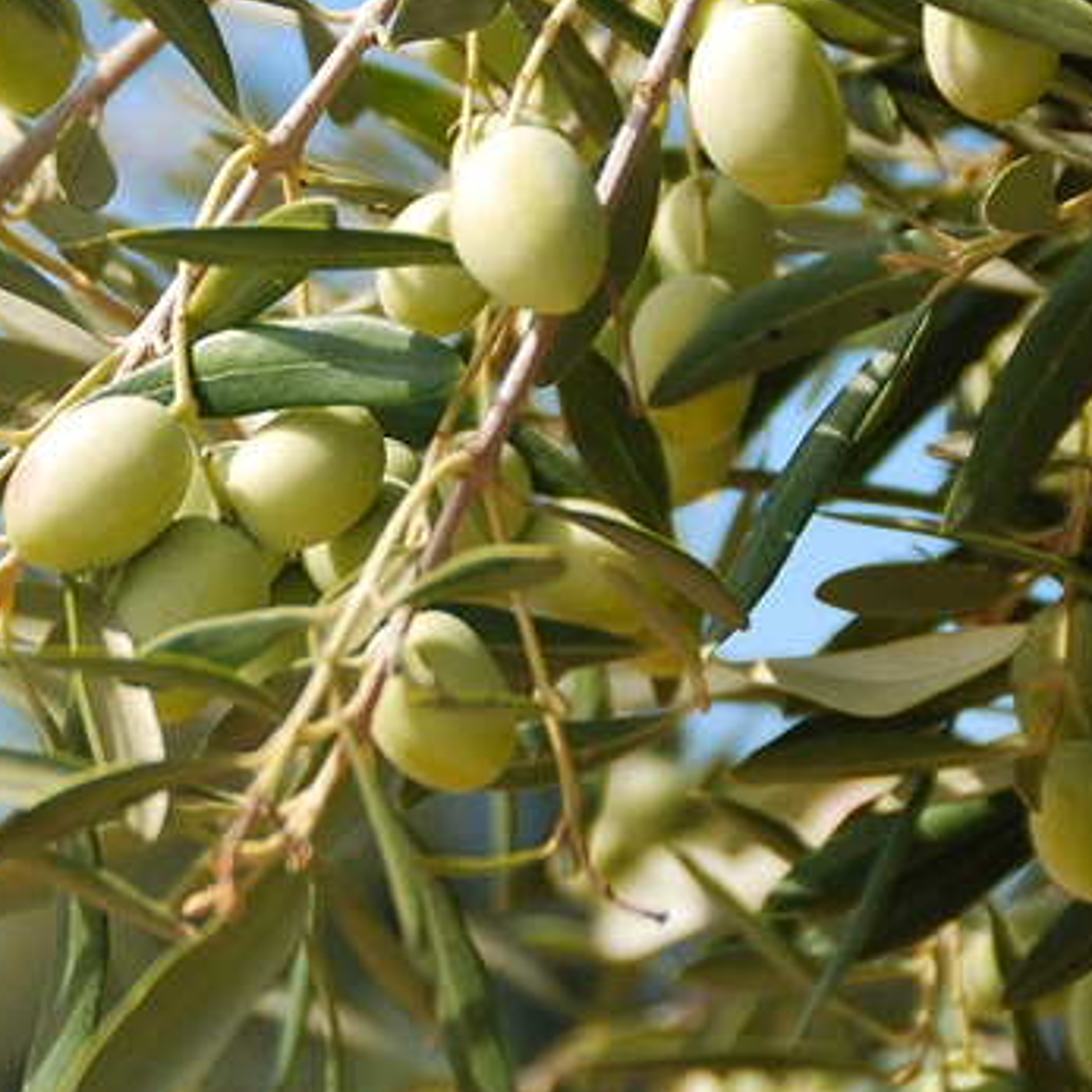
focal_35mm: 206
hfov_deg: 8.5
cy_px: 197
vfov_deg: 8.5
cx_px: 371
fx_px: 7352
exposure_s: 1/500
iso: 160
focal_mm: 56
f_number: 5.6
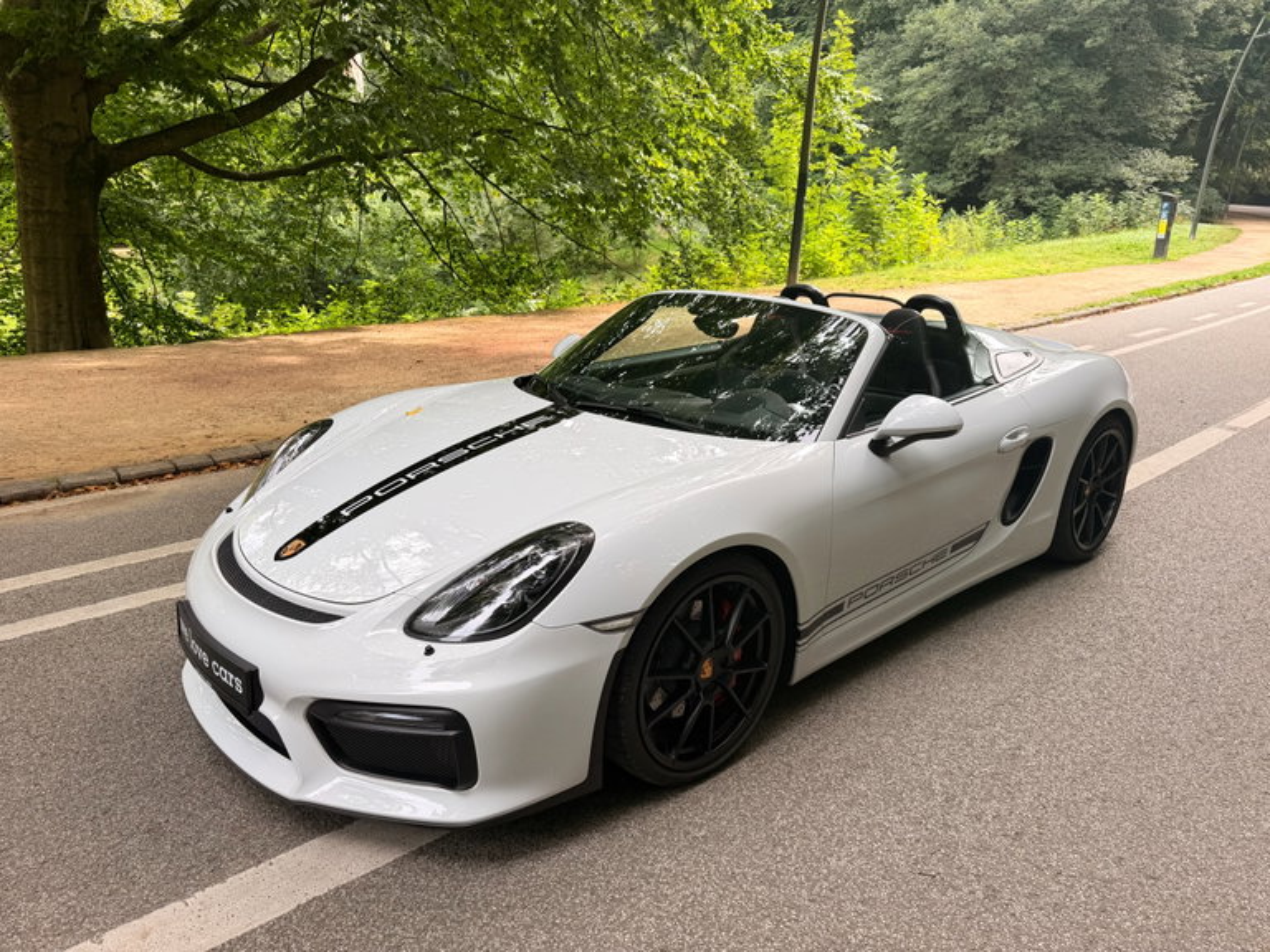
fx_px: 881
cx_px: 635
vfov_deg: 56.8
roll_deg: -2.8
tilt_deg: -18.6
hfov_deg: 71.6
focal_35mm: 24
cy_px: 476
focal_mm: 6.76
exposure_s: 1/358
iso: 80
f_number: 1.78
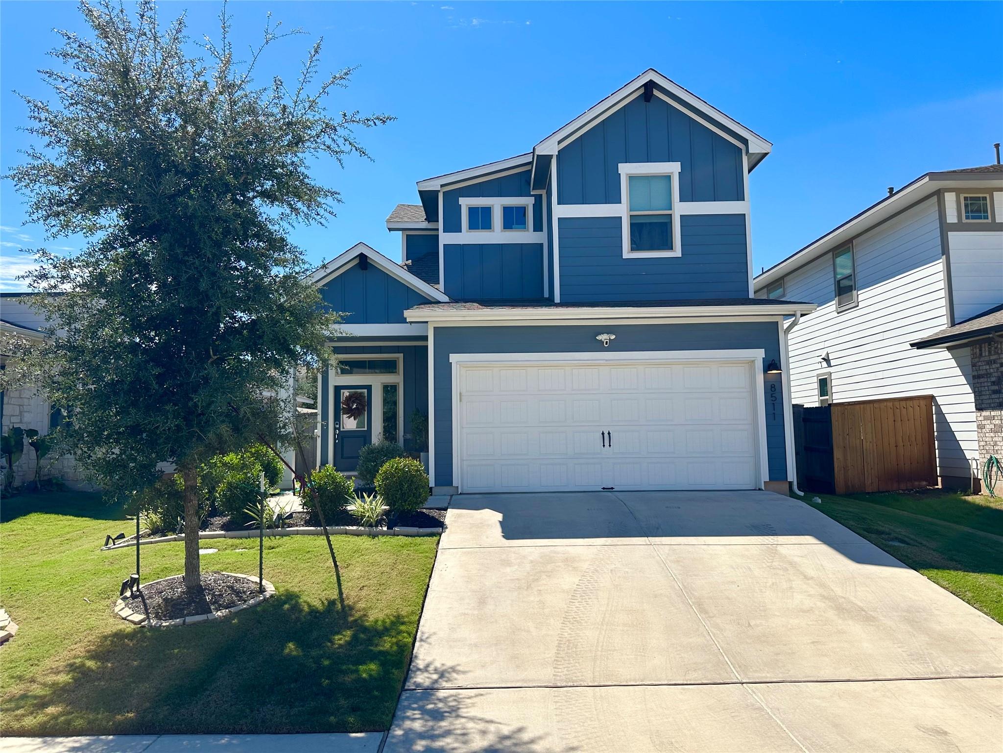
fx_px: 695
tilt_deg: +7.8
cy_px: 376
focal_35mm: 24
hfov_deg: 71.6
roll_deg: +0.6
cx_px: 502
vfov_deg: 56.8
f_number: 1.78
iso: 80
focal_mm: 6.86
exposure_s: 1/5525
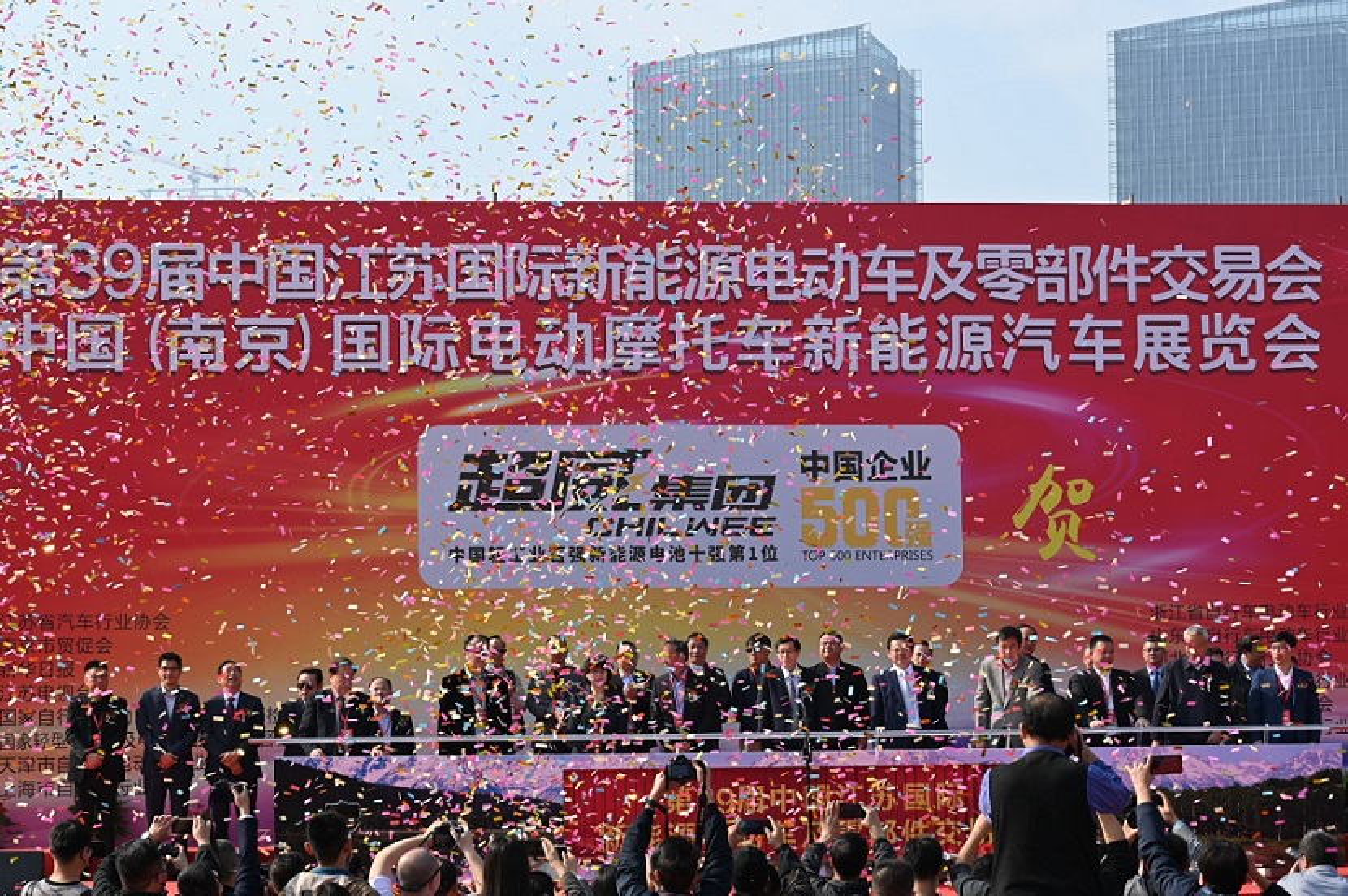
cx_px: 674
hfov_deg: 27.0
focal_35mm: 75
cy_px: 448
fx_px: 2806
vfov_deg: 18.2
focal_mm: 50
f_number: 7.1
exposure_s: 1/400
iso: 100
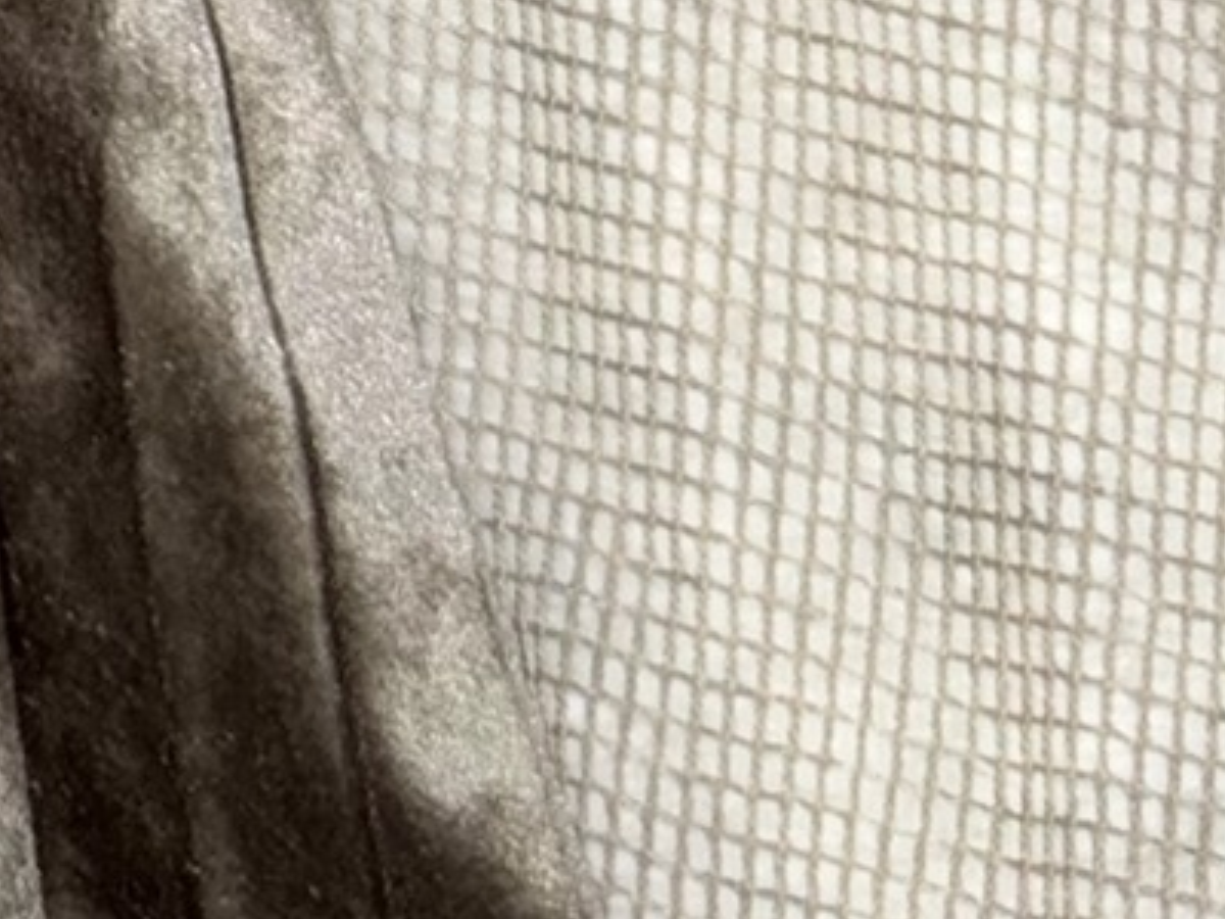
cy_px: -888
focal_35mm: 123
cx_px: -965
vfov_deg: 11.0
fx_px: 4353
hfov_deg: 14.2
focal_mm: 6.76
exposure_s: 1/59
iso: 100
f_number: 1.78
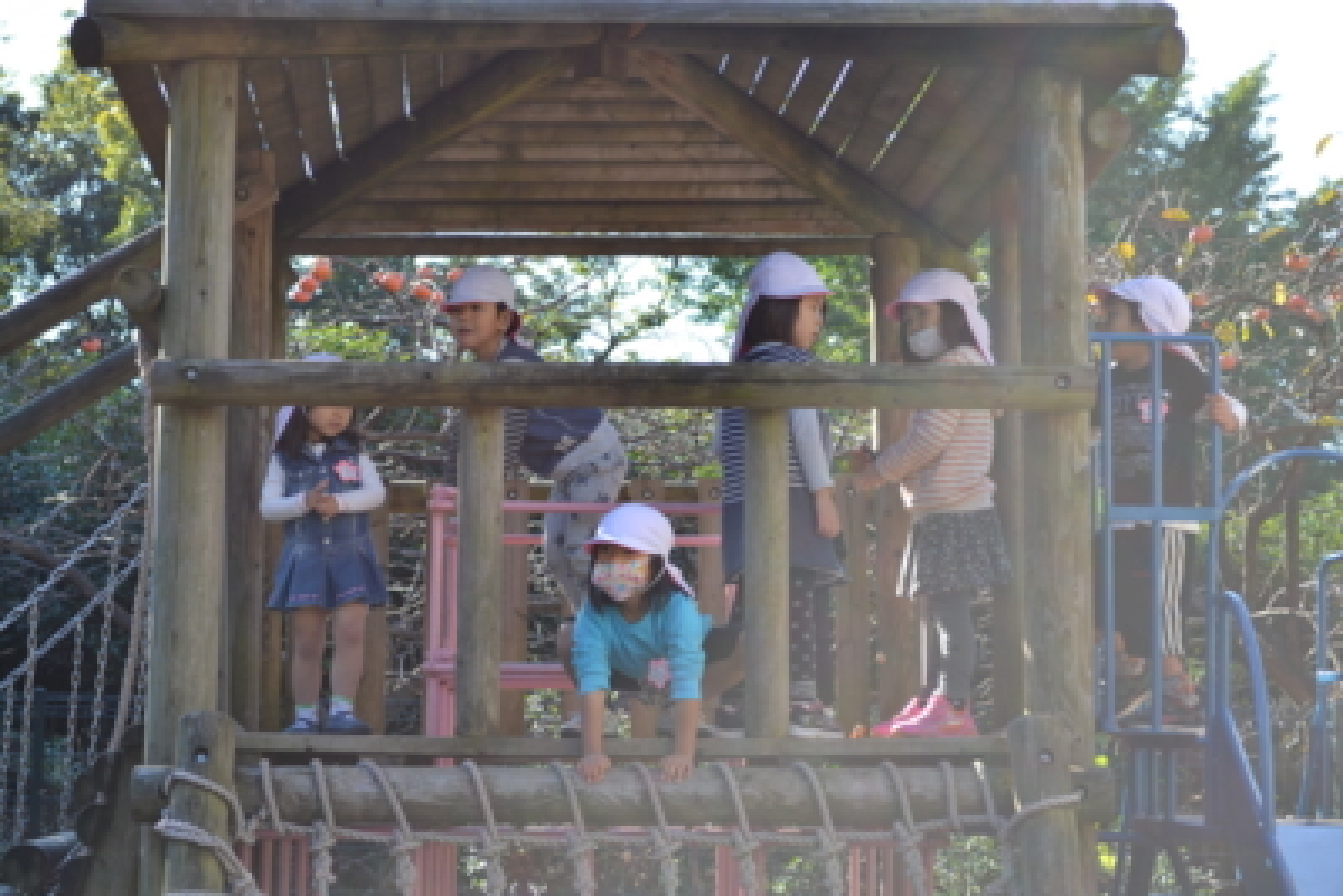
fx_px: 2463
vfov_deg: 20.6
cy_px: 448
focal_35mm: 66
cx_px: 672
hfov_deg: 30.5
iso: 125
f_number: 5.6
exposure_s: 1/125
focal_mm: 44
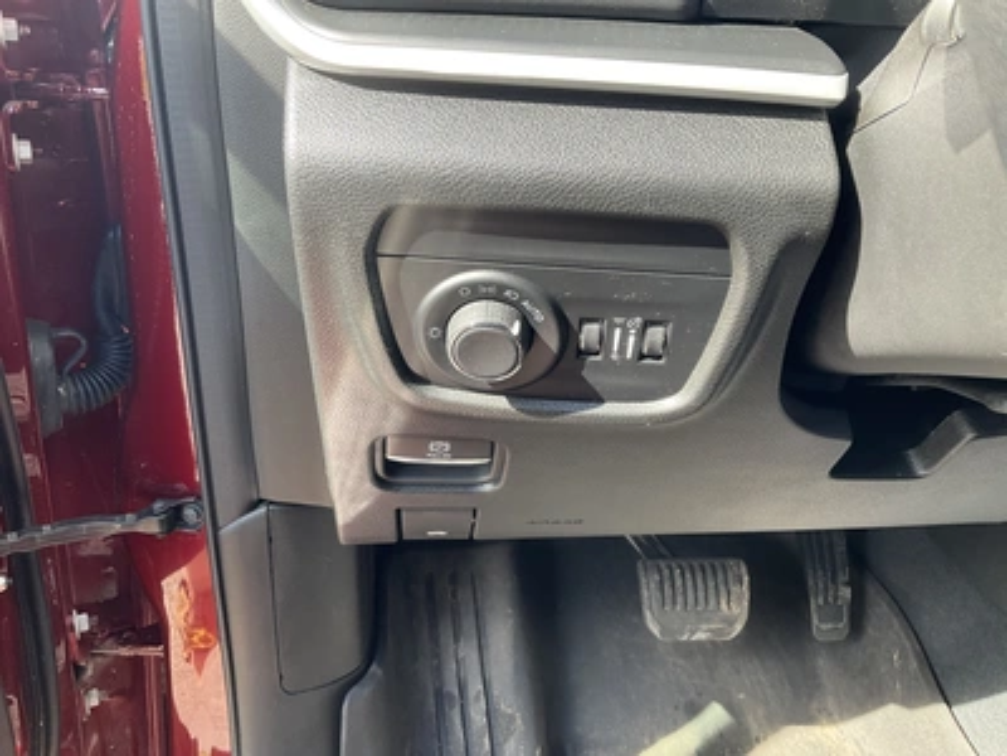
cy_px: 378
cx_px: 504
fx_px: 844
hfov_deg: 61.7
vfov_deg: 48.2
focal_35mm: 29
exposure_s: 1/122
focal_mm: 3
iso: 40
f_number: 1.8
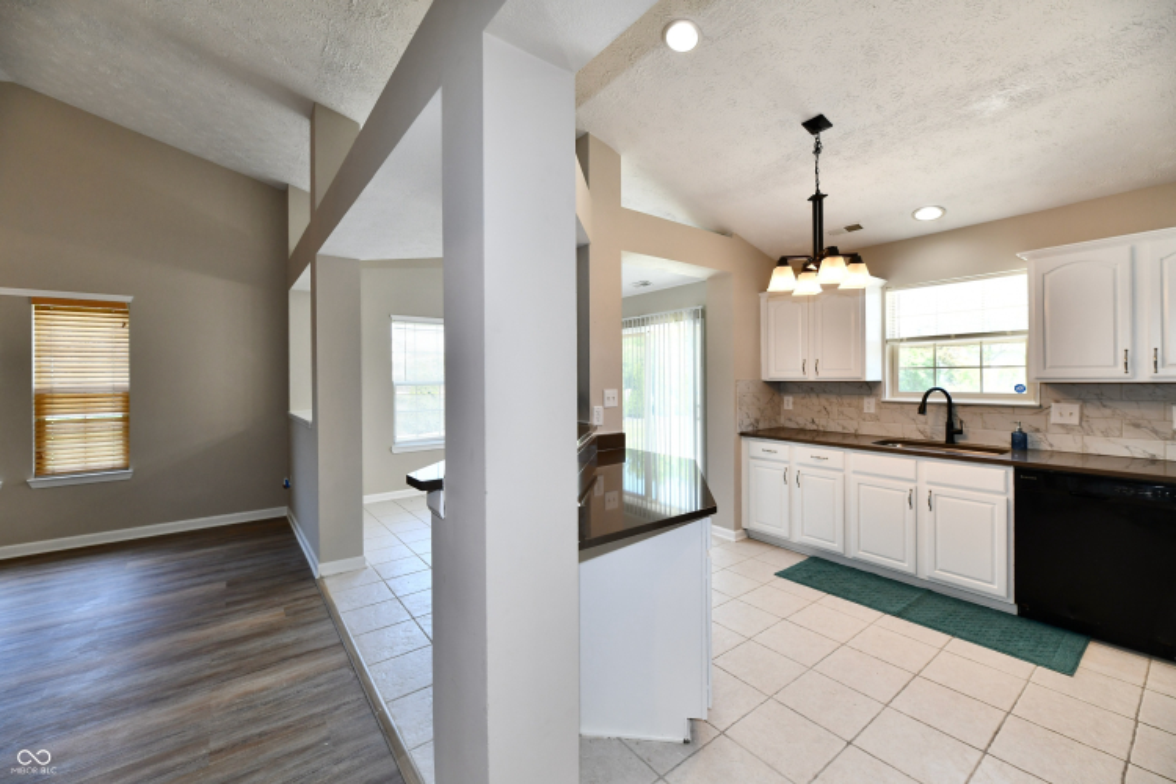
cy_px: 392
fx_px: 457
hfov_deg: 104.3
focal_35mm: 14
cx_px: 588
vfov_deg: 81.2
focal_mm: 14
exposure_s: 1/100
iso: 640
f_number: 6.3
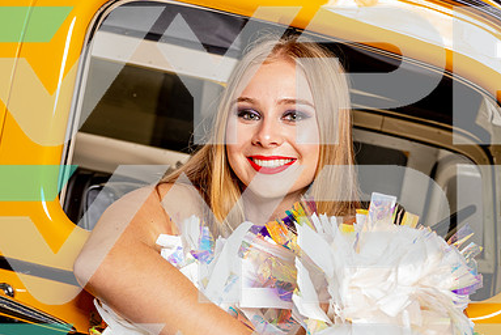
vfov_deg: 22.9
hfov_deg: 33.9
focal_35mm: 59
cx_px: 275
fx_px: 822
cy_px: 235
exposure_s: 1/125
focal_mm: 39
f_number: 5.6
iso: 200
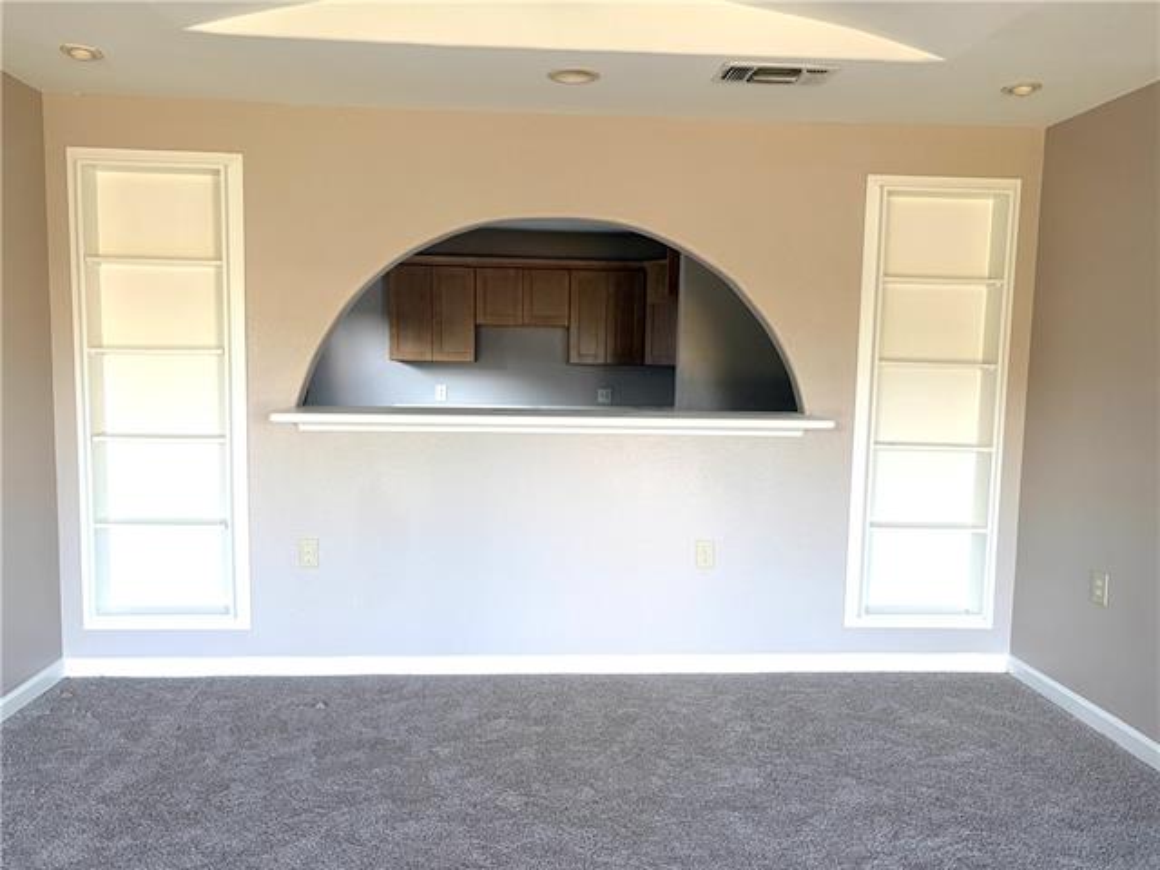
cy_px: 435
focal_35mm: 26
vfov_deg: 53.1
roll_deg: -0.5
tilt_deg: -4.6
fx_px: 871
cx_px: 580
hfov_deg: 67.3
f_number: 1.6
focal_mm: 5.96
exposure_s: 1/111
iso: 125
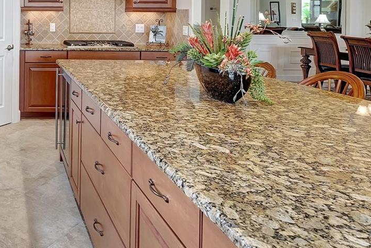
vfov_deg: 33.3
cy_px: 9
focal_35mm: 37
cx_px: 5
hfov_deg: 44.5
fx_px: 383
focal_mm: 16.5
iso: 500
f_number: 8
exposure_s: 1/2
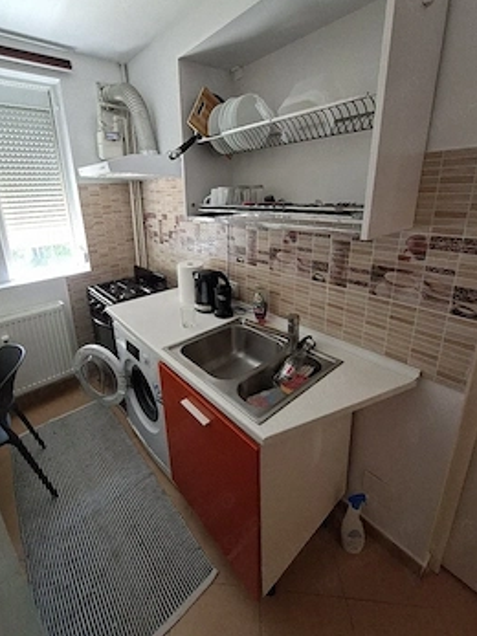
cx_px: 213
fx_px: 276
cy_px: 271
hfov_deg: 81.4
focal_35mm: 15
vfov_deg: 97.5
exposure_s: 1/40
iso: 125
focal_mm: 1.74
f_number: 2.2
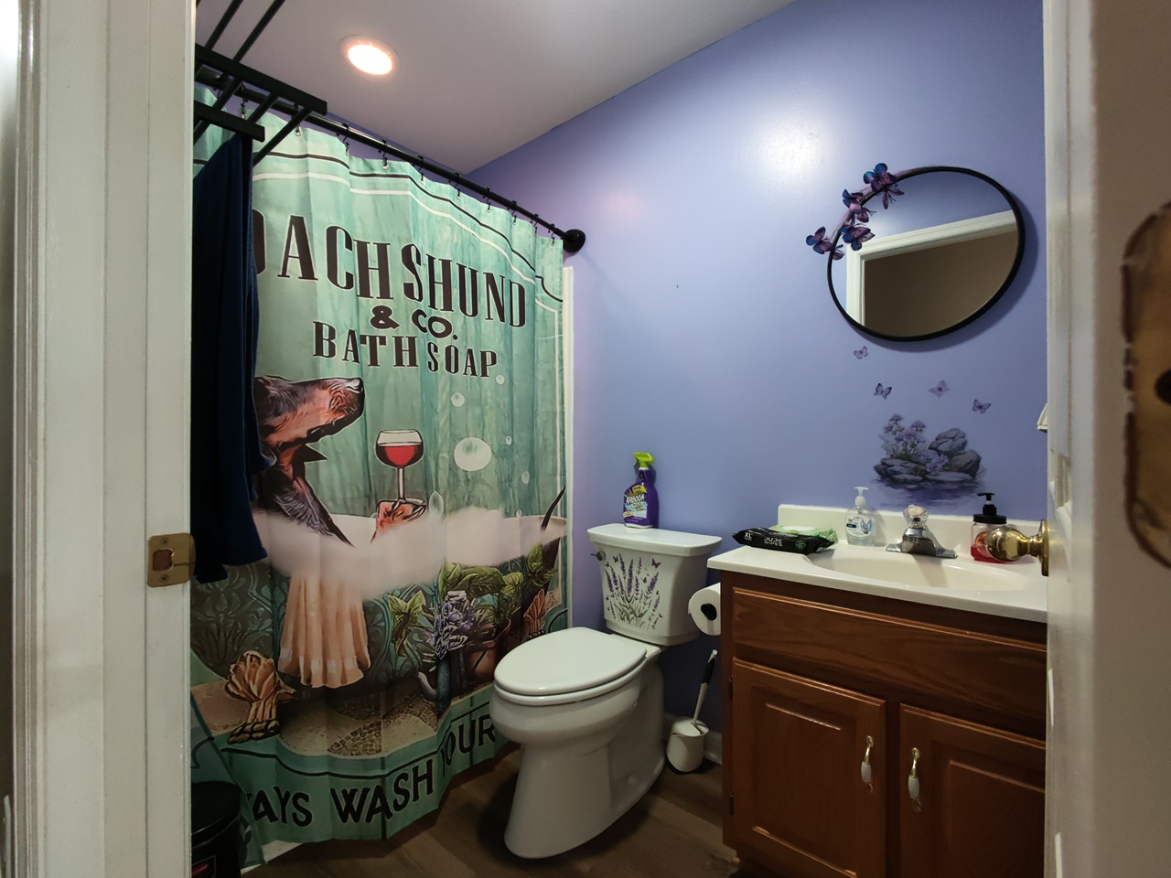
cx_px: 586
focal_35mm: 16
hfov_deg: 94.5
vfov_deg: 78.1
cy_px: 439
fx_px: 541
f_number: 2.55
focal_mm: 16
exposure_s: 1/33
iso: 1732
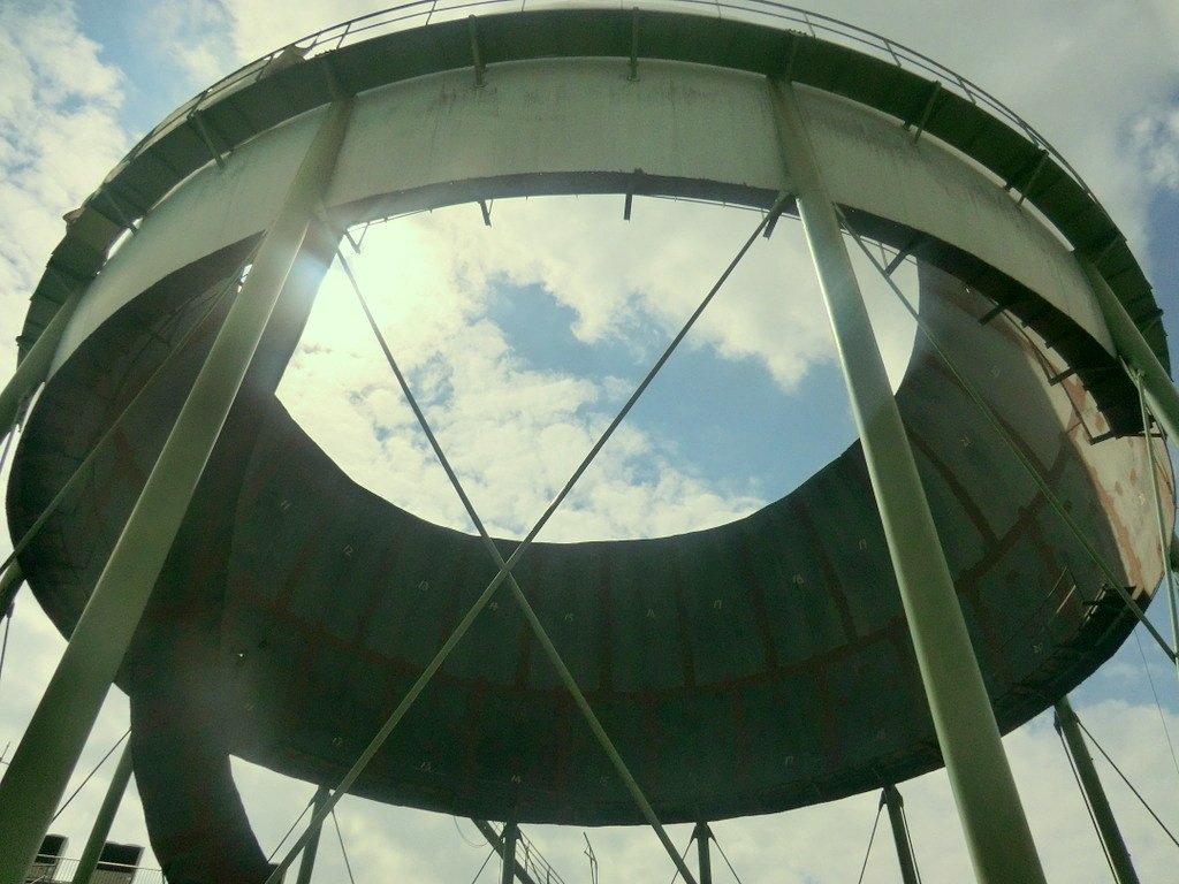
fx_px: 817
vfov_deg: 56.8
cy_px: 442
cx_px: 590
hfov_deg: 71.6
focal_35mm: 24
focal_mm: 4.3
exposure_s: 1/1600
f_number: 7.5
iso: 80
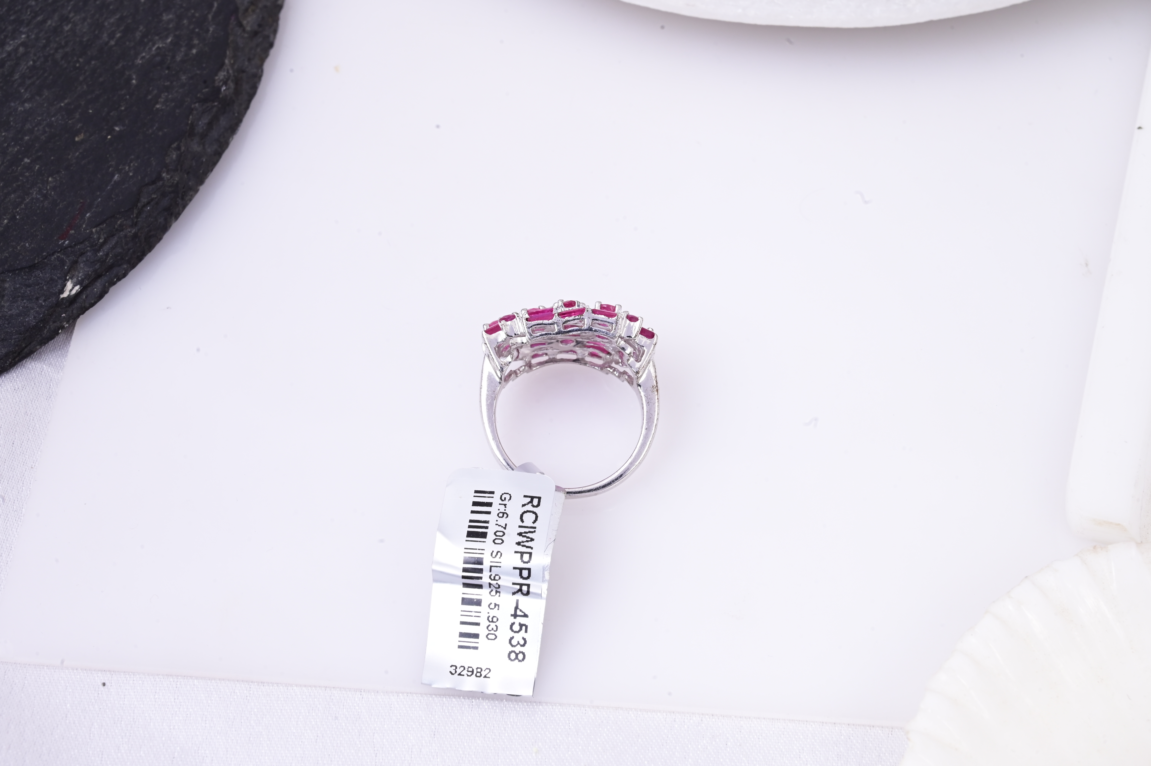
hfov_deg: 28.9
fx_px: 2237
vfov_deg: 19.4
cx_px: 576
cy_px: 383
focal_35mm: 70
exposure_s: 1/80
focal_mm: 70
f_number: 20
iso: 640
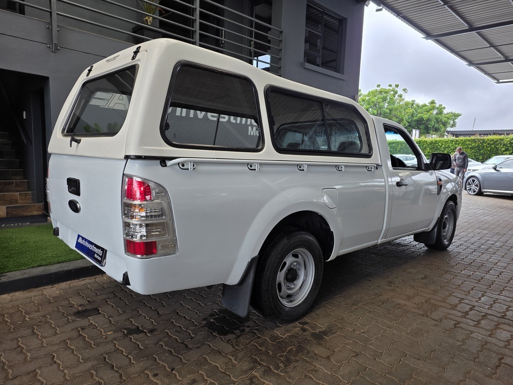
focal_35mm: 23
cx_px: 256
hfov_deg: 73.9
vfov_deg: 58.9
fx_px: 341
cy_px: 192
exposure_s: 1/180
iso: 50
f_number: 1.7
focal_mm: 6.25
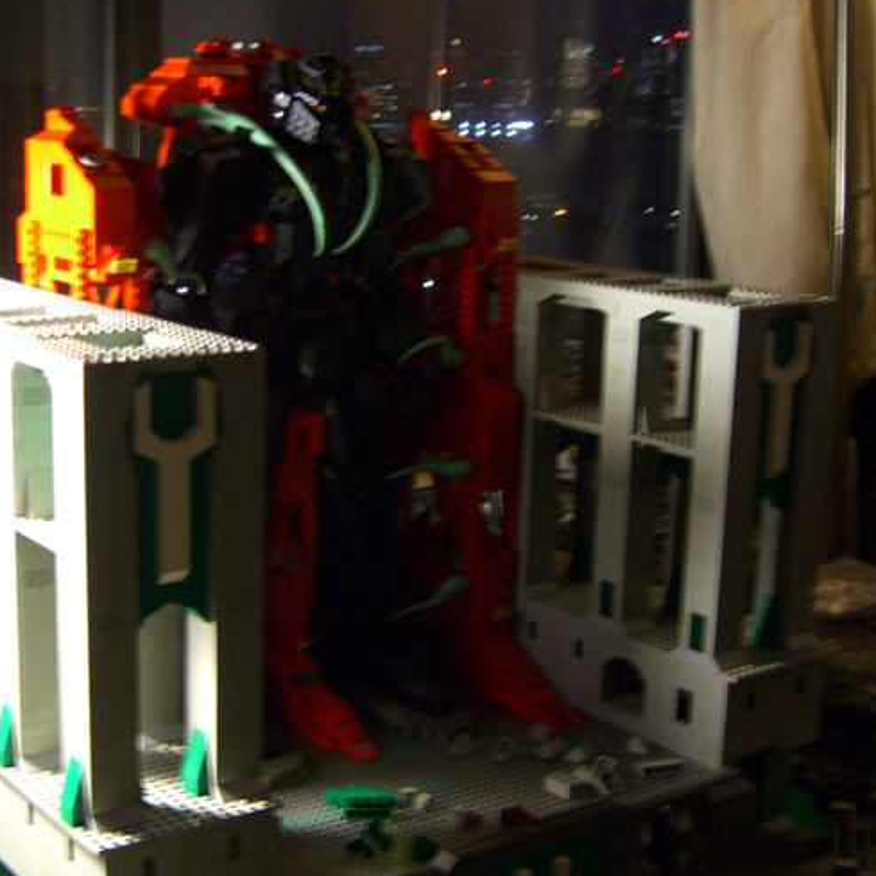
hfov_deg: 31.0
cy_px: 514
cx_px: 340
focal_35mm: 55
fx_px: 1575
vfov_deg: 31.0
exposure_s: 1/8
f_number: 2.8
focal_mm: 7.9
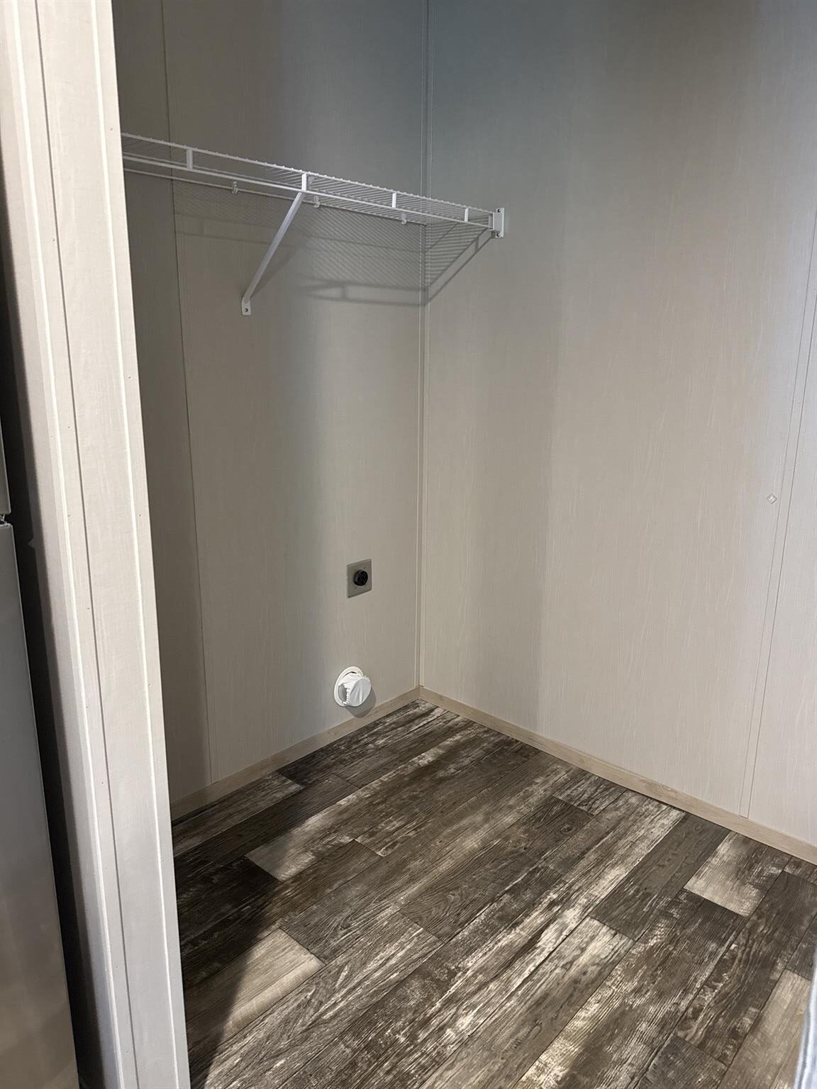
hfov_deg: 56.8
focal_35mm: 24
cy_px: 544
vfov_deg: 71.6
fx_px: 755
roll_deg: -1.2
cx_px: 408
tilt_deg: -14.0
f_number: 1.78
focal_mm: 6.76
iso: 500
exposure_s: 1/60
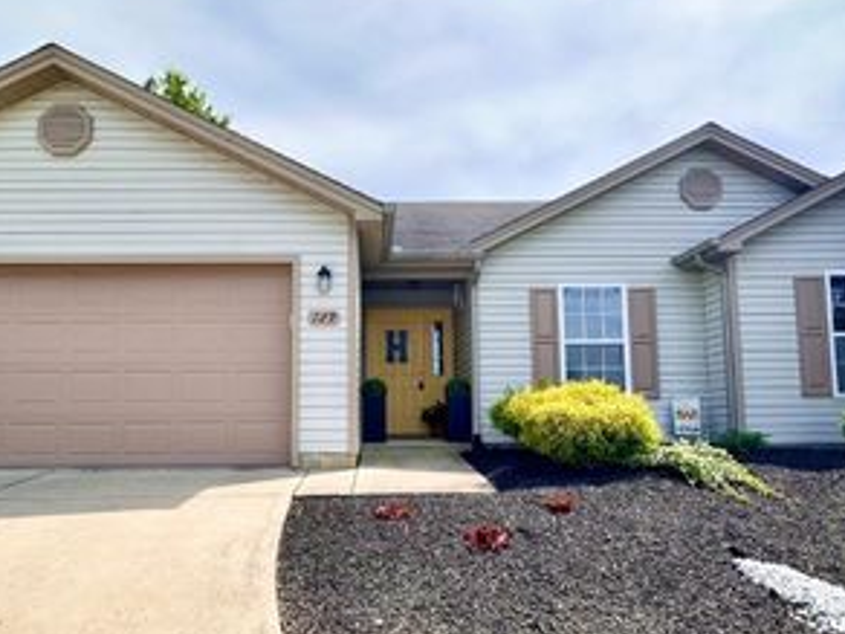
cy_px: 363
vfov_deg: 56.6
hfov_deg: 71.4
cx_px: 385
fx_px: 586
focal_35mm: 24
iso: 50
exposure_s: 1/1689
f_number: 2.2
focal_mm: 2.22
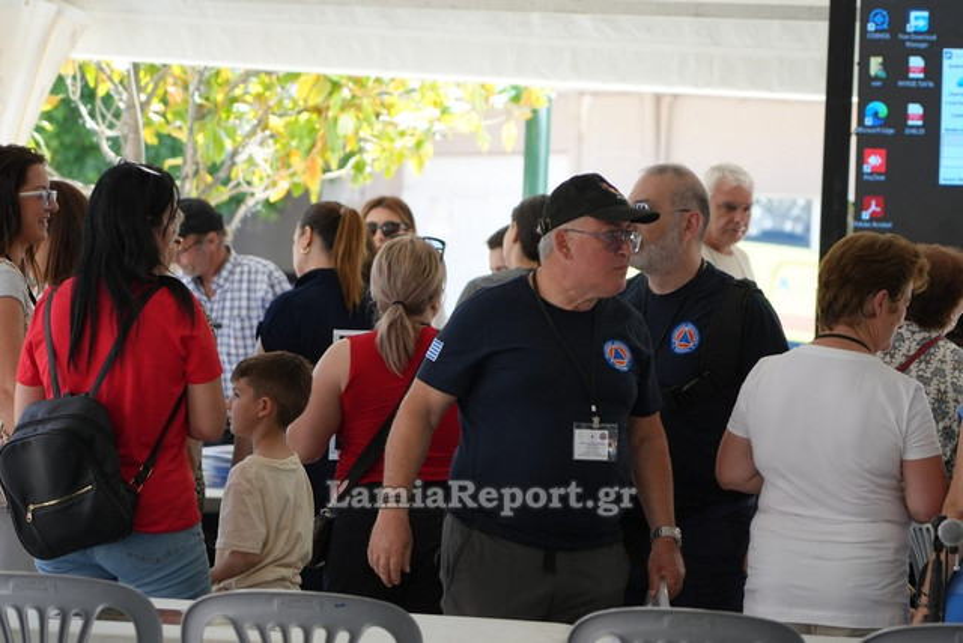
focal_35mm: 157
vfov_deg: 8.7
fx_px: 4200
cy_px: 322
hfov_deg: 13.1
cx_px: 482
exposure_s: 1/160
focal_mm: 105
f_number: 4
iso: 250
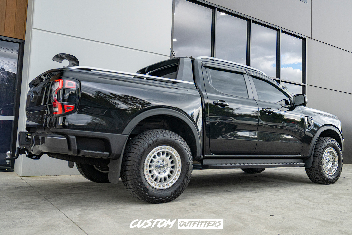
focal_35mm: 26
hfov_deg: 69.4
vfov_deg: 49.6
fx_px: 254
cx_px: 176
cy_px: 118
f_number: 4
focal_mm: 26
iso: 400
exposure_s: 1/160
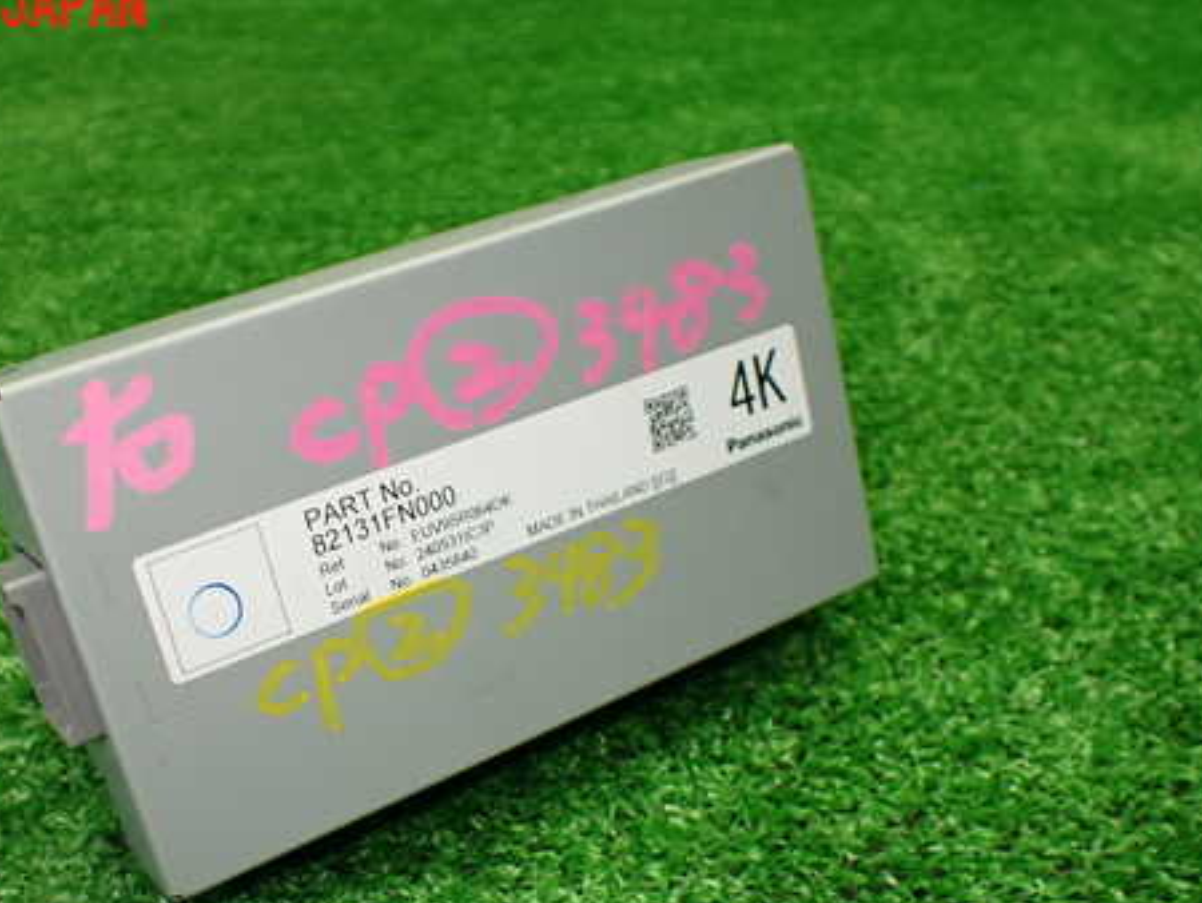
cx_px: 462
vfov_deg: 35.7
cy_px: 577
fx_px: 1390
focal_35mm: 40
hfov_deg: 46.4
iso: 320
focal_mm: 5.4
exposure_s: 1/125
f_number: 2.3
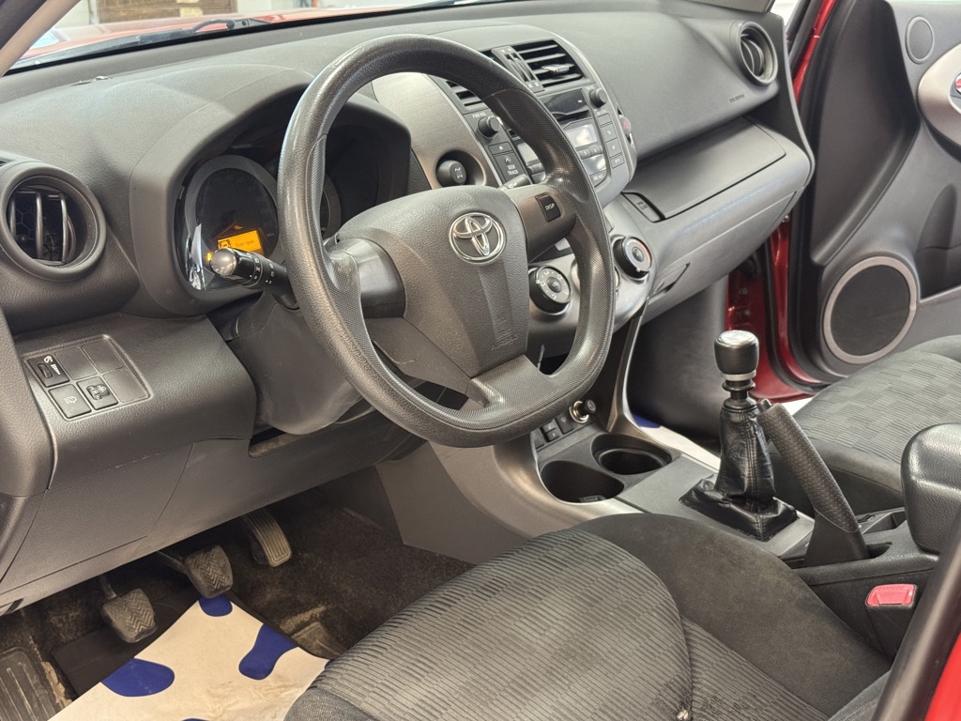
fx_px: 1333
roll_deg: +0.0
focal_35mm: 48
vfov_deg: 30.3
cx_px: 480
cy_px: 360
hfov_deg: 39.7
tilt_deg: -21.7
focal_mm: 6.76
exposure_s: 1/40
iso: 400
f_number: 1.78
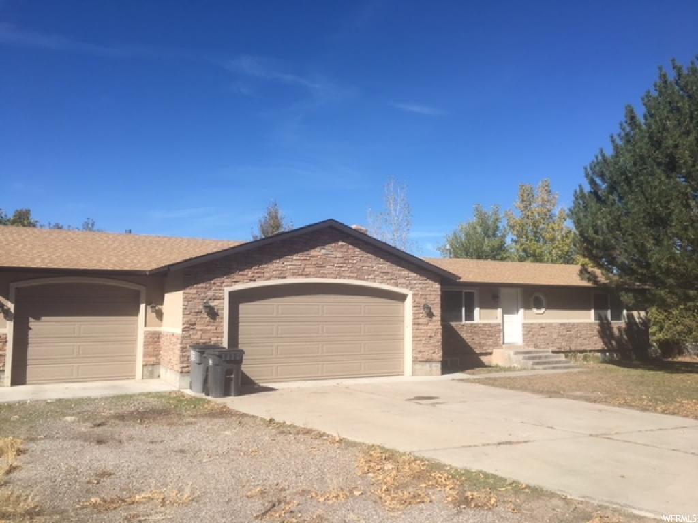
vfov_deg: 48.2
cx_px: 349
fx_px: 585
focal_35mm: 29
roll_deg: +0.1
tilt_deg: +4.8
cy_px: 262
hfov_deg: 61.7
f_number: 2.2
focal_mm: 4.15
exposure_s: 1/1972
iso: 25
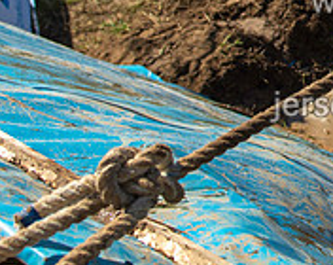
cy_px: -62
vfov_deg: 13.9
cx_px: 469
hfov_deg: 16.7
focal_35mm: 107
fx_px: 1052
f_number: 4
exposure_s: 1/6400
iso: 100
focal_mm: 23
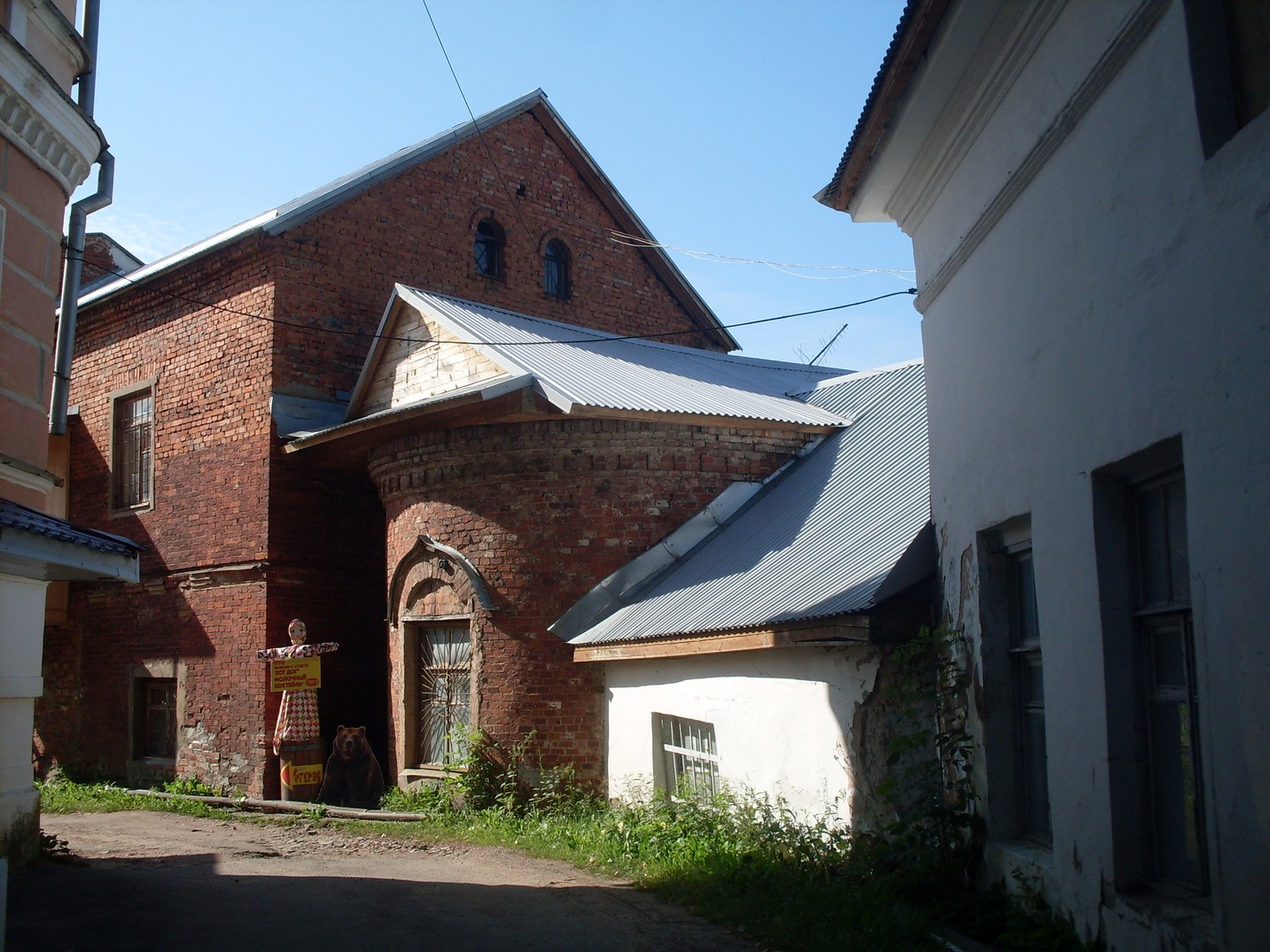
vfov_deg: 37.7
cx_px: 635
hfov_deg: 49.0
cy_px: 476
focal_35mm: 38
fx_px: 1394
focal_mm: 6.3
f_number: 8.4
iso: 80
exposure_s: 1/180
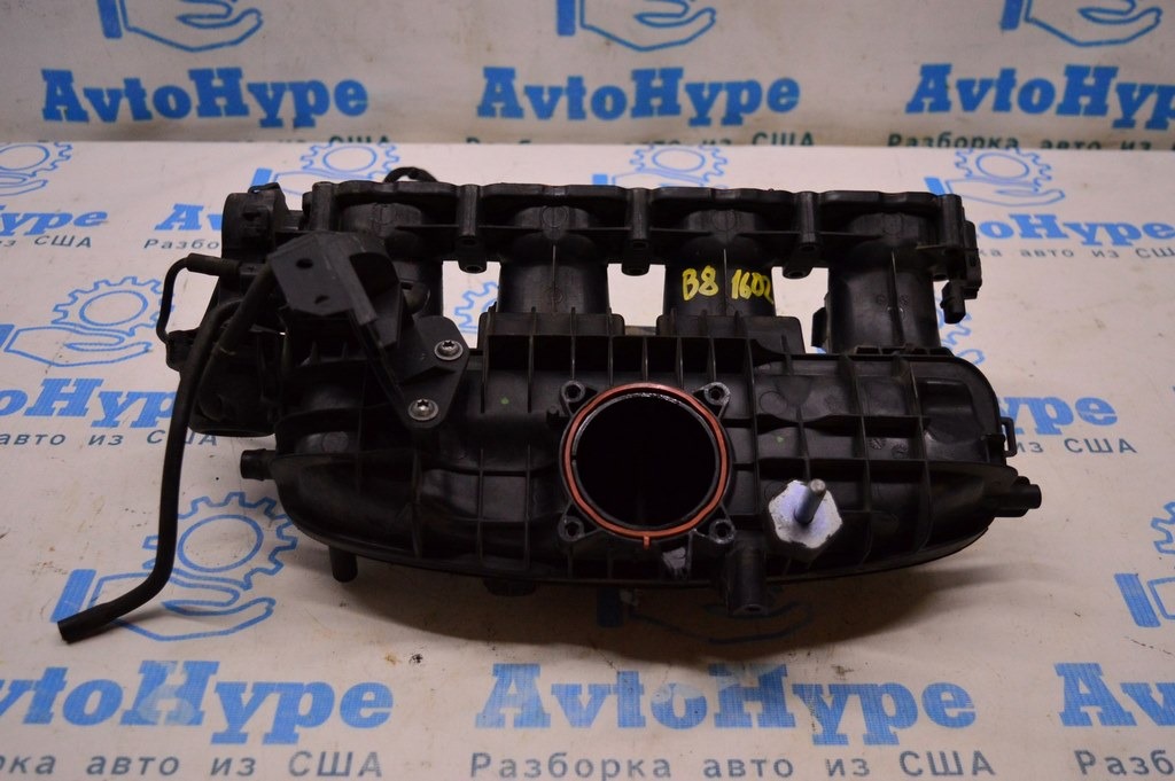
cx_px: 588
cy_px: 390
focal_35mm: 38
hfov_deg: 51.3
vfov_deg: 35.4
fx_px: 1223
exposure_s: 1/400
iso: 1600
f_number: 4
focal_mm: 25
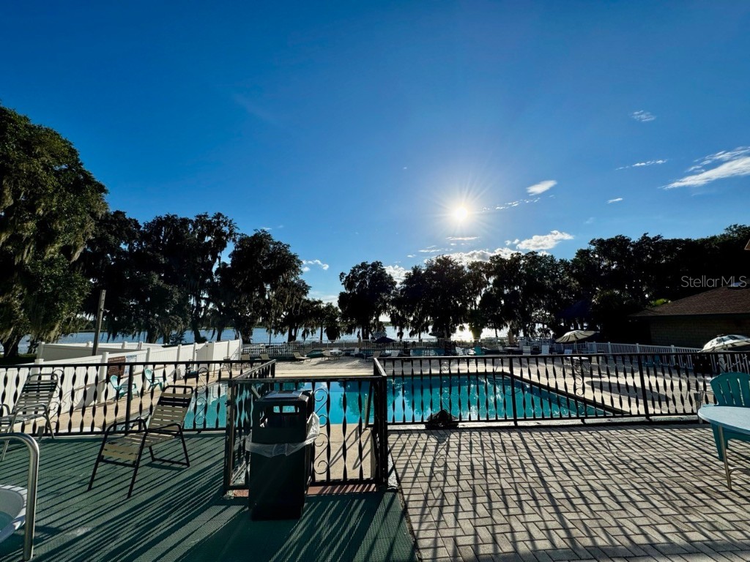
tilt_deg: +8.0
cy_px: 281
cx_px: 375
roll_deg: +0.4
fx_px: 303
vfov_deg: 85.7
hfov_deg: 102.1
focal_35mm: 14
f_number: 2.2
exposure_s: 1/3906
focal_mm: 2.22
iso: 40
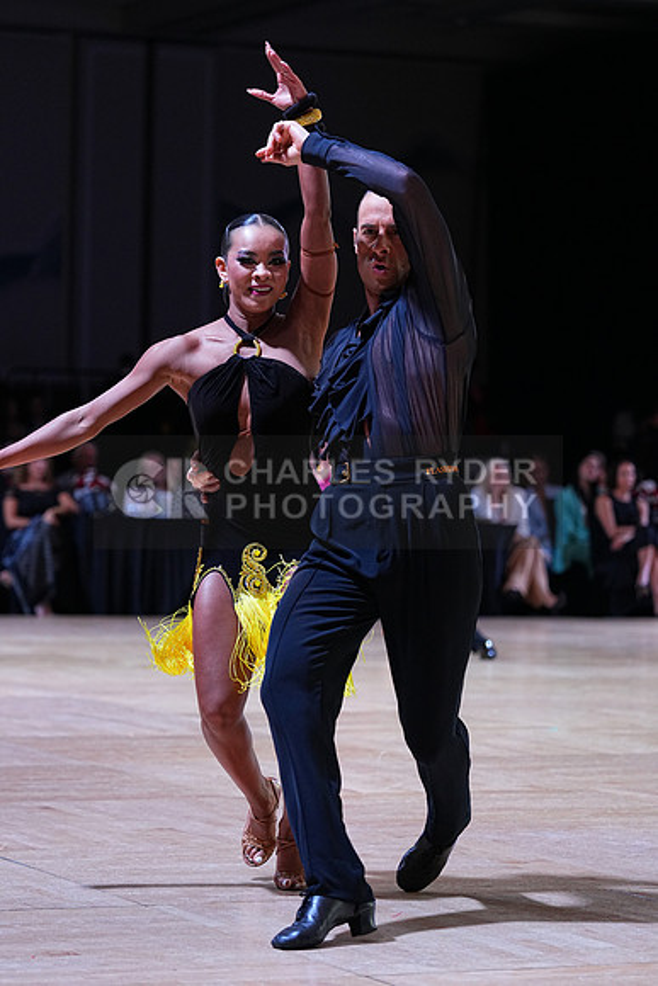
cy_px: 493
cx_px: 329
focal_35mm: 121
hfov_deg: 11.3
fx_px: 3315
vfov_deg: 16.9
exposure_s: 1/500
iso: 2000
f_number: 4
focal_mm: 121
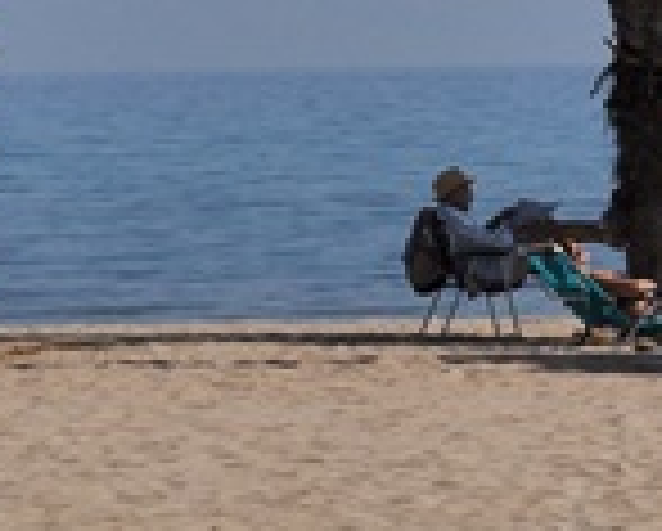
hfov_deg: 5.2
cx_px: 1018
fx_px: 7180
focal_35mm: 366
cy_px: -533
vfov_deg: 4.2
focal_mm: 48
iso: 200
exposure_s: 1/800
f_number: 14
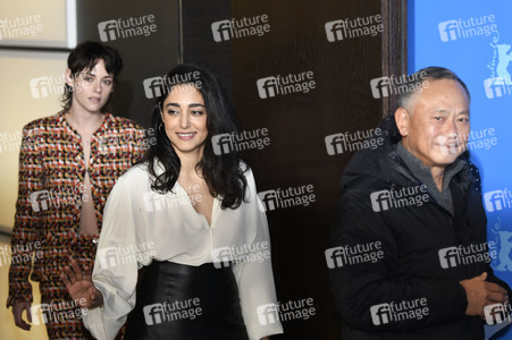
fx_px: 1990
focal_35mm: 140
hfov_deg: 14.7
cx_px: 256
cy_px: 170
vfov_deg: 9.8
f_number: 3.5
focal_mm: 140
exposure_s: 1/400
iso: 640
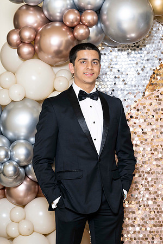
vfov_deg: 14.7
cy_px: 122
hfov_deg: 9.8
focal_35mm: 140
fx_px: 951
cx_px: 82
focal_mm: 140
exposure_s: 1/200
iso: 250
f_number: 5.6
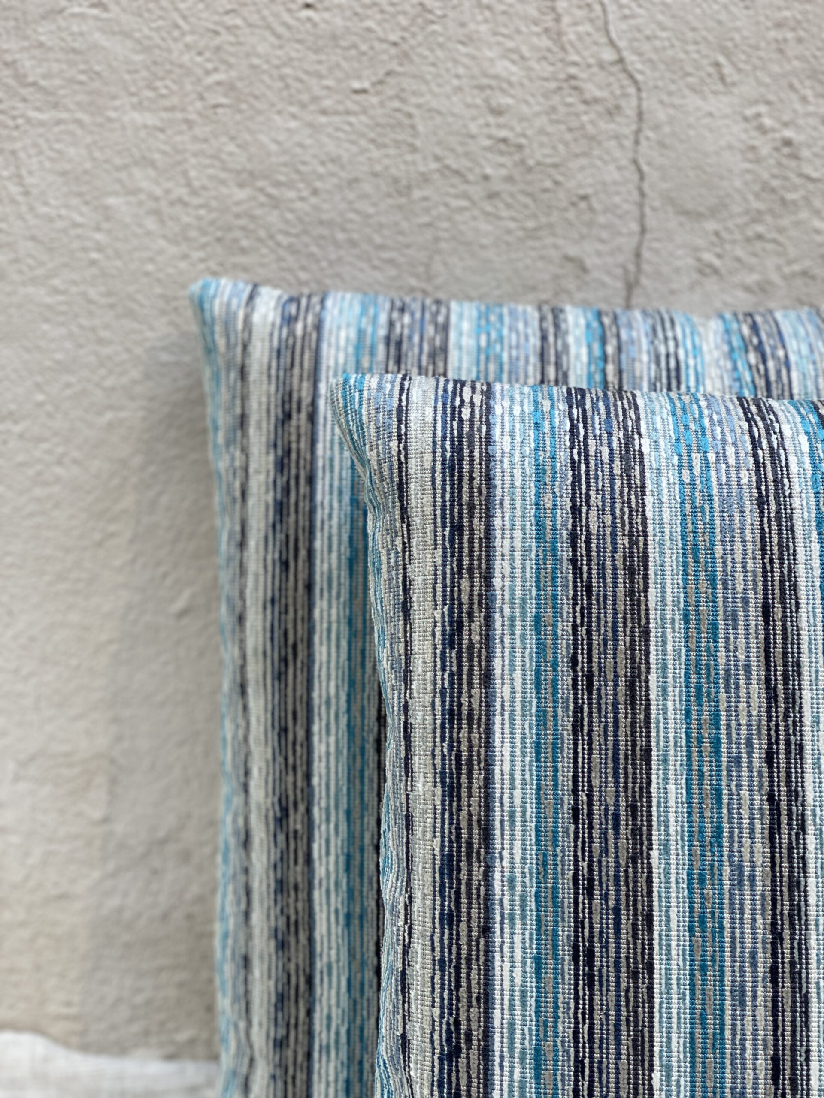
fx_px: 1650
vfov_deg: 36.8
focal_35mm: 52
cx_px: 412
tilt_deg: -15.0
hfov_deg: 28.0
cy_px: 549
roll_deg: -1.3
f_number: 2
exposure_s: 1/122
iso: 64
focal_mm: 6
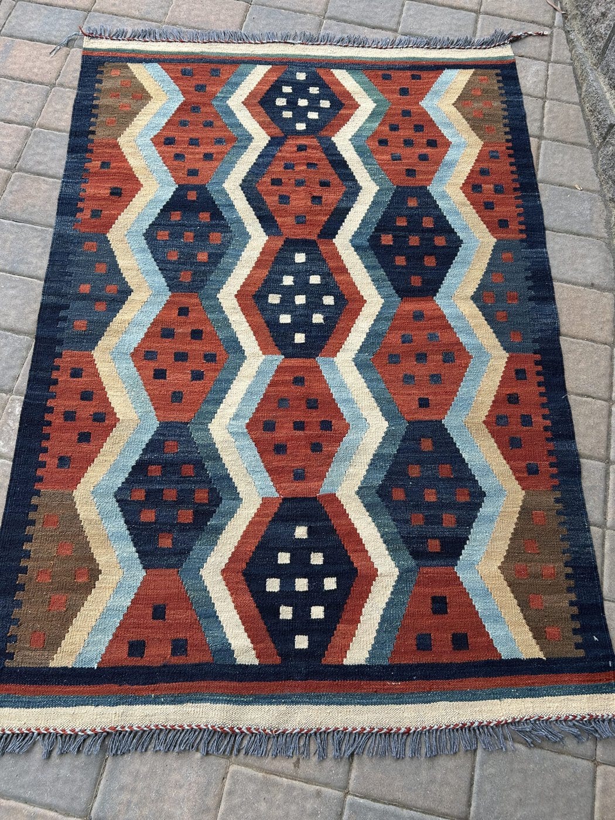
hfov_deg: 53.1
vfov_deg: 67.3
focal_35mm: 26
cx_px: 308
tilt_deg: -58.3
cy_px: 410
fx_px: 616
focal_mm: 5.7
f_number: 1.5
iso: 40
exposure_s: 1/180
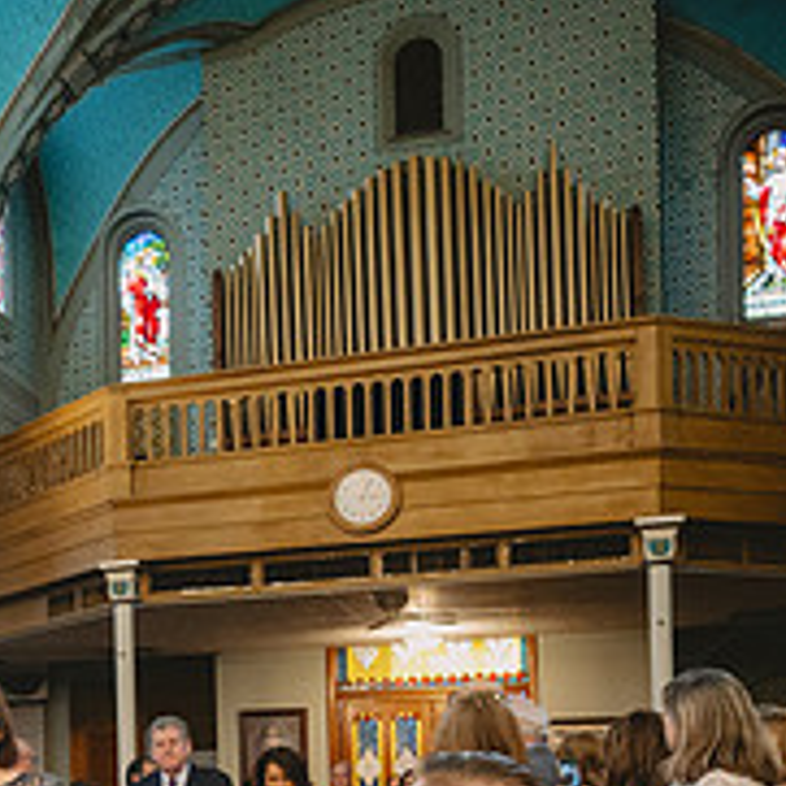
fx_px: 1747
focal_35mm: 68
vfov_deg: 24.0
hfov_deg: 23.0
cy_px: 821
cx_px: -187
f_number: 2.8
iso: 2000
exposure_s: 1/250
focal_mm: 25
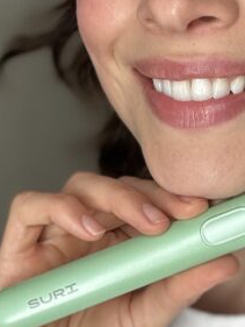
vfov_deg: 23.8
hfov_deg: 17.8
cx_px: 208
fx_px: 773
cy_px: 176
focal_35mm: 82
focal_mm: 2.69
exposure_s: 1/121
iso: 64
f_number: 1.9
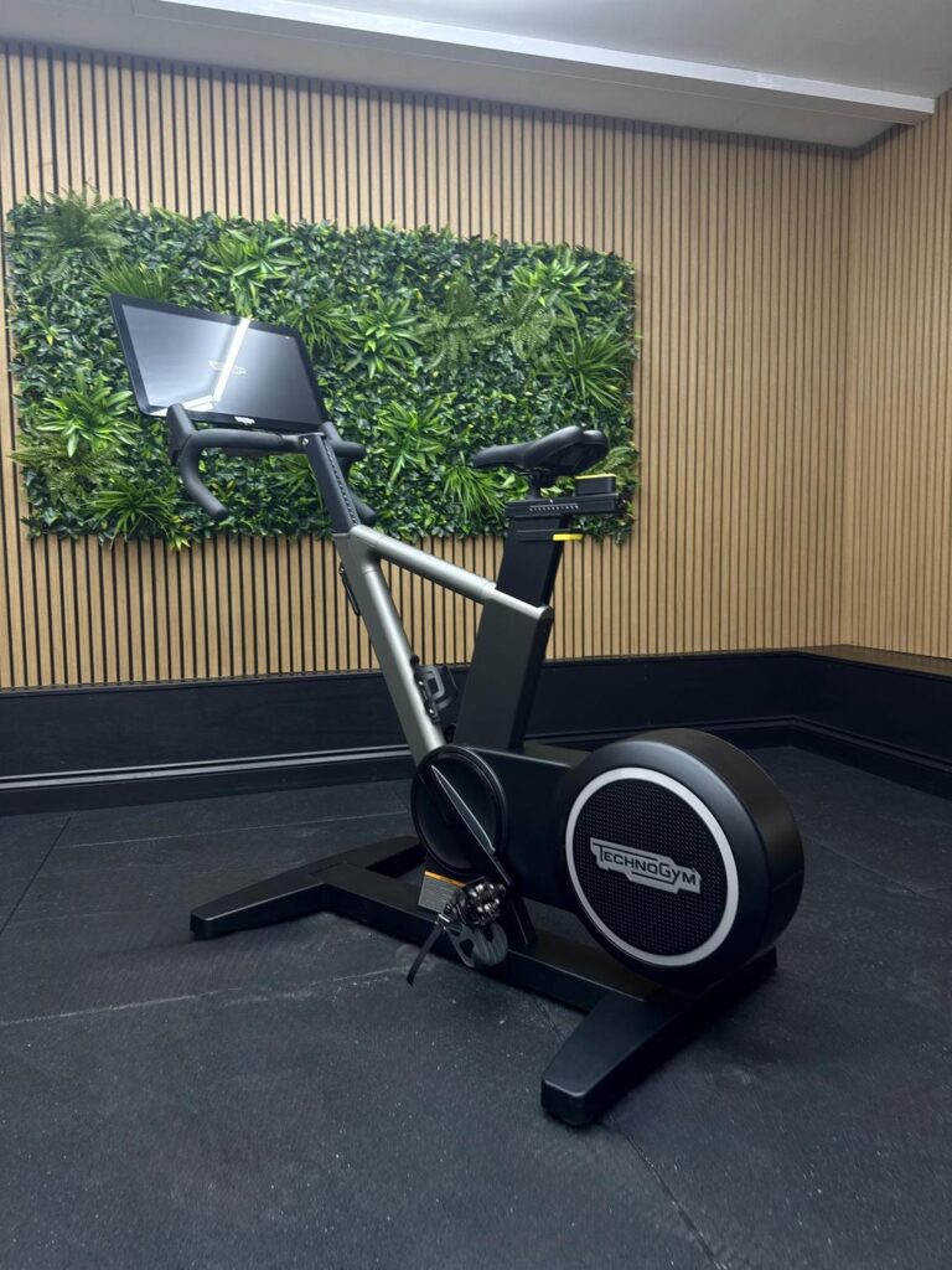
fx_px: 880
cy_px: 635
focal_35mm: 24
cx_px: 476
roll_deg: +0.0
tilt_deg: -3.9
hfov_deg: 56.8
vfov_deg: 71.6
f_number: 1.78
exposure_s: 1/50
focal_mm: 6.76
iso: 125
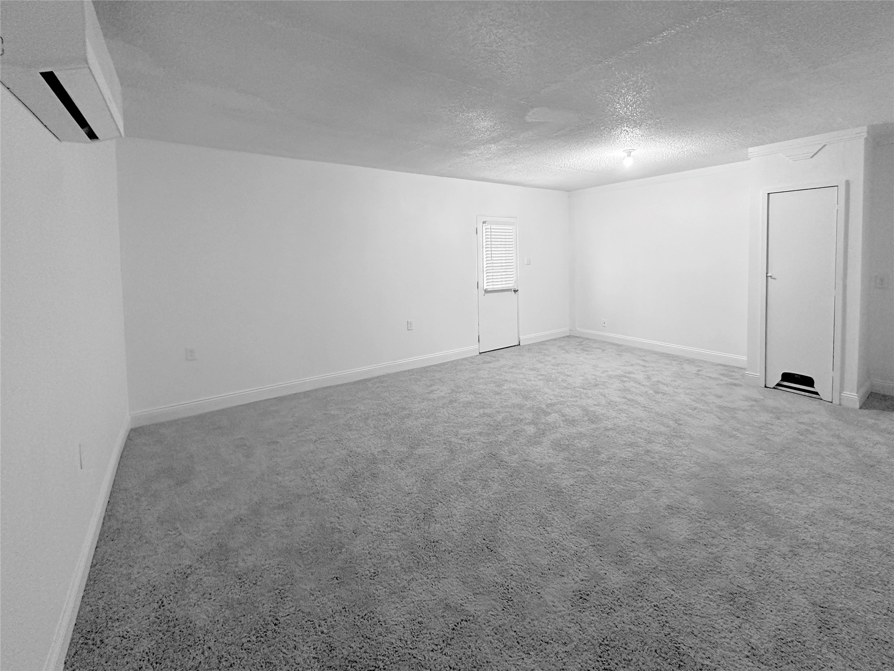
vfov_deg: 85.7
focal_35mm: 14
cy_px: 336
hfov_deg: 102.1
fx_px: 362
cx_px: 447
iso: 500
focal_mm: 2.22
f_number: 2.2
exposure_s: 1/60
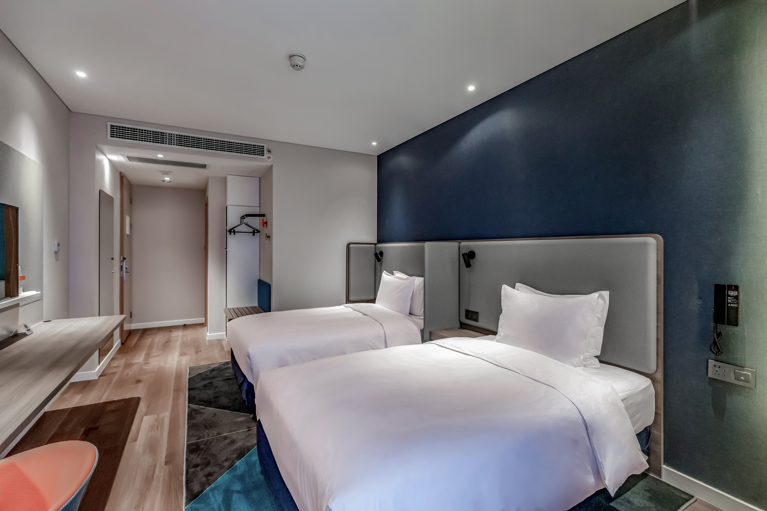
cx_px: 384
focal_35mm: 16
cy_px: 256
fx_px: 341
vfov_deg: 73.7
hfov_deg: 96.7
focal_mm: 16
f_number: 7.1
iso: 1600
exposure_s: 1/50
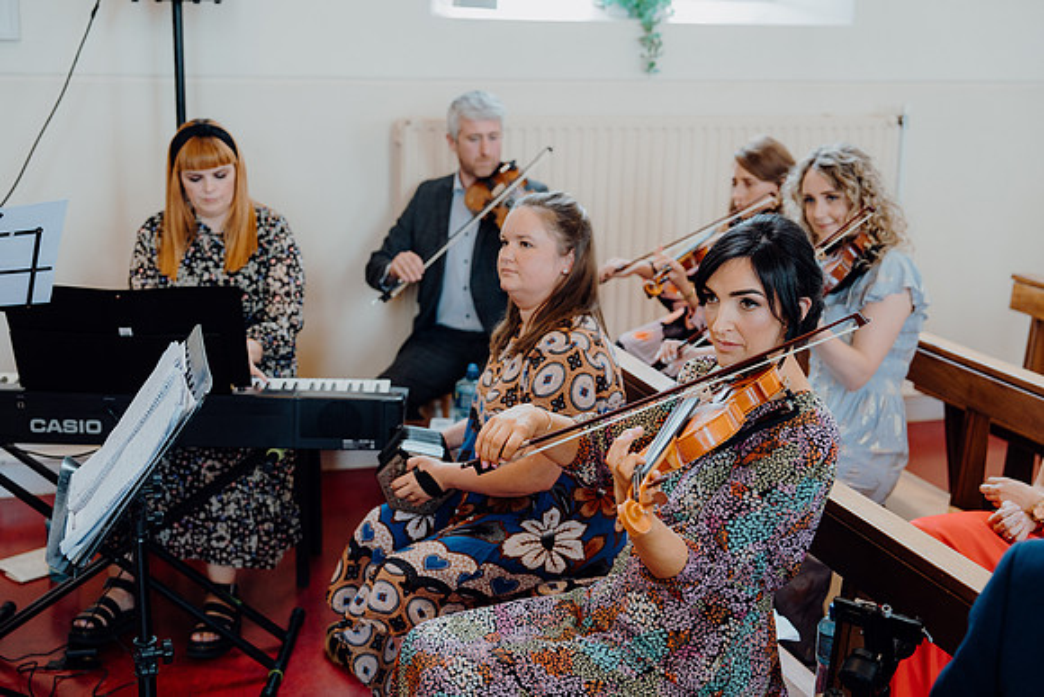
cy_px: 348
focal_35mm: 47
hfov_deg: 41.9
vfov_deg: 28.7
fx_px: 1363
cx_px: 522
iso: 800
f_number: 2.8
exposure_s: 1/200
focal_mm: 47
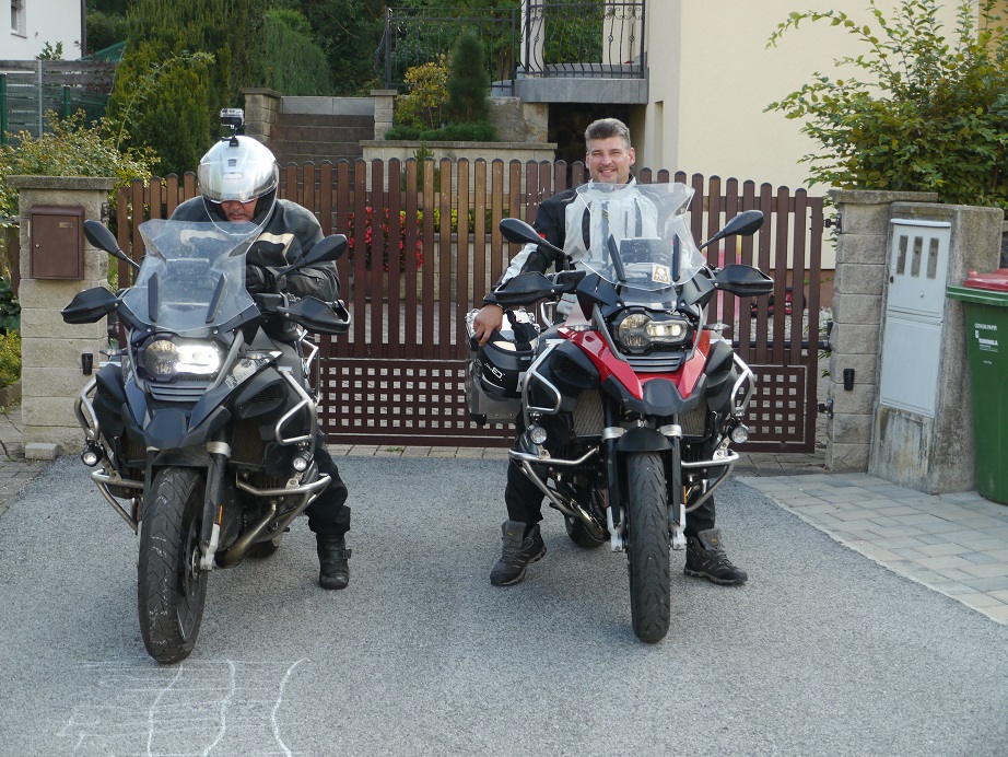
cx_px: 504
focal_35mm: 82
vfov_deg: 18.0
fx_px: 2388
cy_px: 378
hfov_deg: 23.8
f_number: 5.3
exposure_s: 1/100
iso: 160
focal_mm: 41
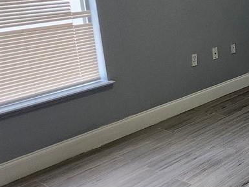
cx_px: 326
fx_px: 389
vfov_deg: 26.8
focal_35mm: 54
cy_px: 56
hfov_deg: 28.8
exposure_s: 1/60
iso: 160
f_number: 2.2
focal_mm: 1.74
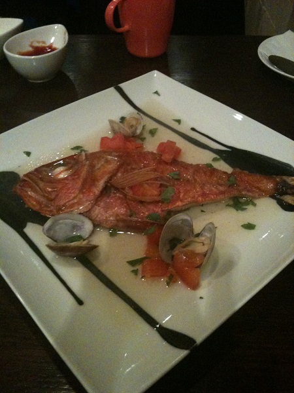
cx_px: 147
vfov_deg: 52.6
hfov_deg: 40.7
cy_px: 196
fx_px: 396
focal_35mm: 35
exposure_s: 1/15
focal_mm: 3.85
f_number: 2.8
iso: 640
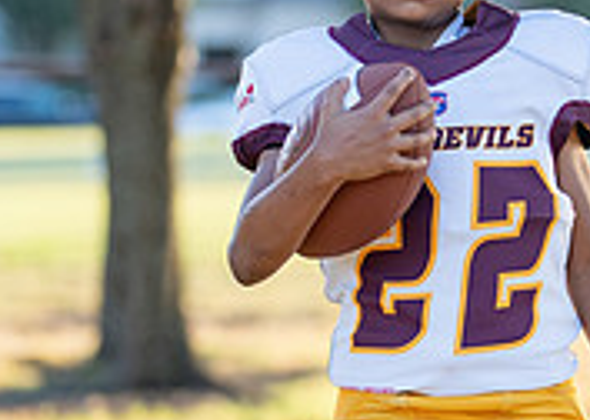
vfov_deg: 7.5
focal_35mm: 191
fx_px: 3197
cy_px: 391
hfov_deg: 10.5
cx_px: 472
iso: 100
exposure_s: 1/1000
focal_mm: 50
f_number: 1.2
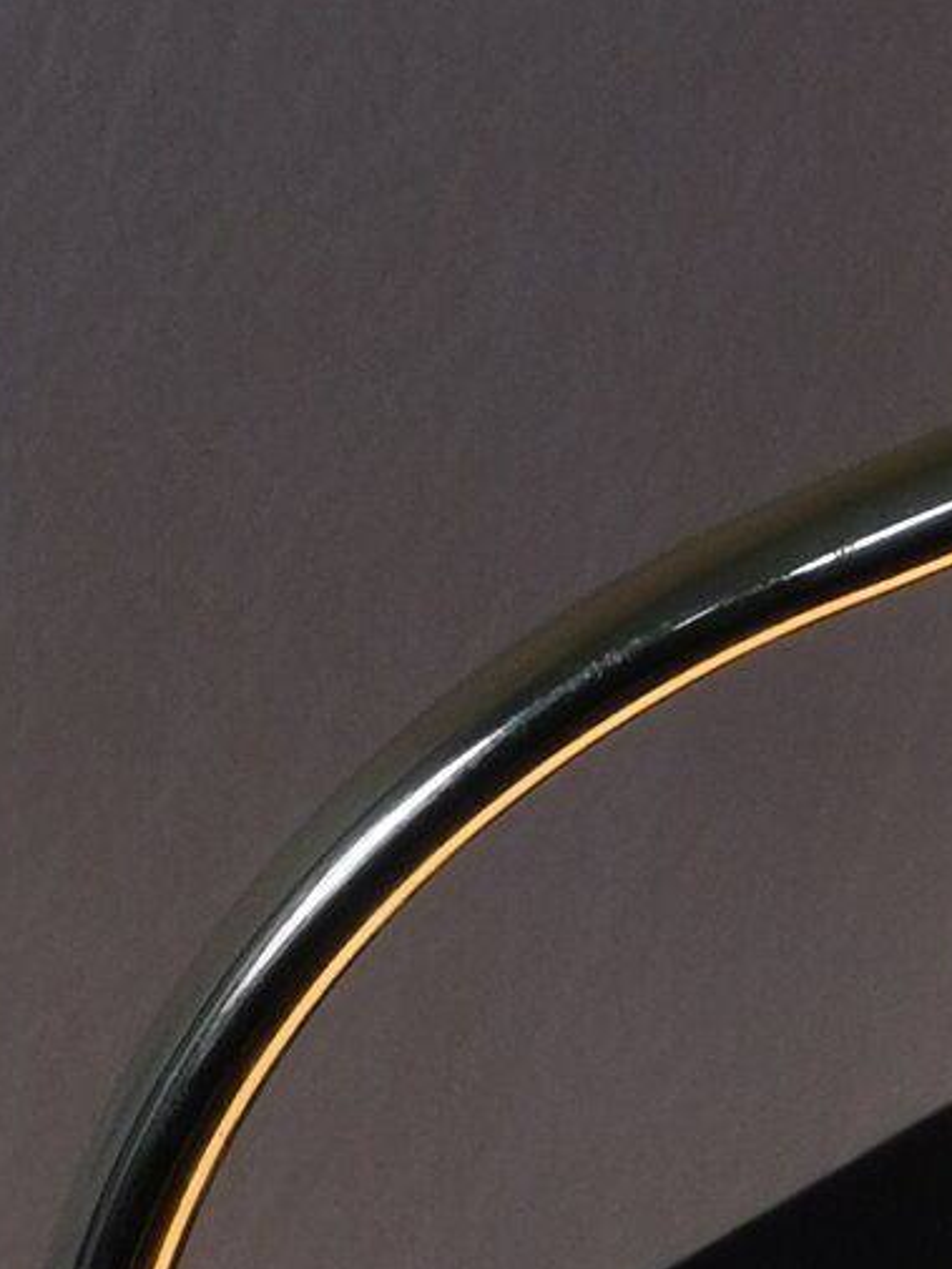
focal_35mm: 321
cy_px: 1156
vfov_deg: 6.2
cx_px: 1495
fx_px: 11766
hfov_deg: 4.6
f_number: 2.4
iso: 80
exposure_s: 1/100
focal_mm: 7.48
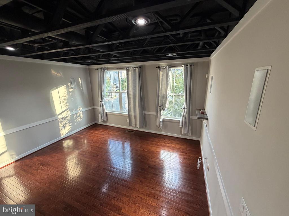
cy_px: 108
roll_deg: +2.0
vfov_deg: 85.7
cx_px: 144
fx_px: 117
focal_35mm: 14
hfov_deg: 102.1
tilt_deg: -14.3
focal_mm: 2.22
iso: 320
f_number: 2.2
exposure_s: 1/120
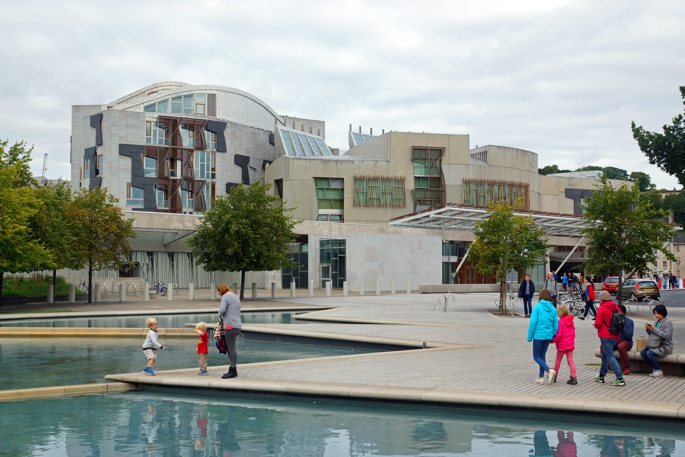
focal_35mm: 45
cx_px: 342
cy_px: 228
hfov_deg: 43.6
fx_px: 856
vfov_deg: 29.9
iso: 100
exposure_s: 1/200
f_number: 7.1
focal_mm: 30
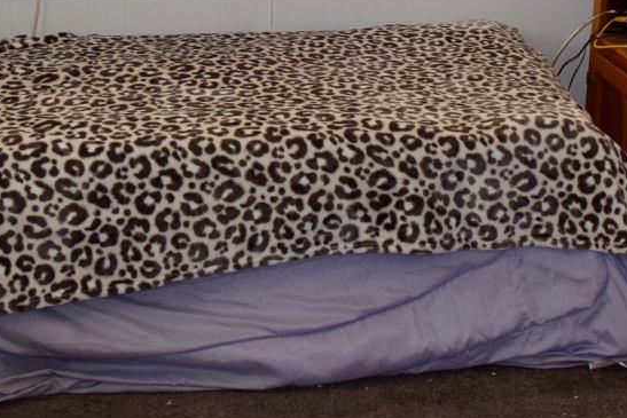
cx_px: 467
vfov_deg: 15.4
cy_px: -57
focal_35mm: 86
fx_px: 1505
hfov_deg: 23.3
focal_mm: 21
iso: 800
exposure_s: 1/100
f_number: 5
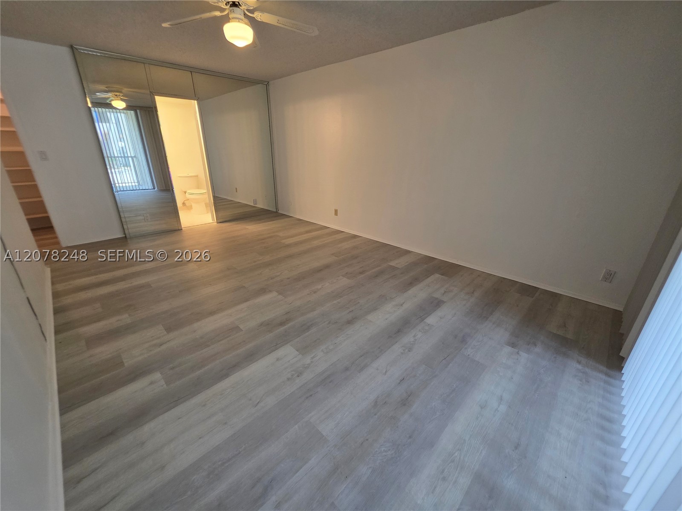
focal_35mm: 13
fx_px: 256
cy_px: 256
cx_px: 341
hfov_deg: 106.2
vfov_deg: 89.9
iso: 200
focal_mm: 2.2
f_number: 1.9
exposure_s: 1/120
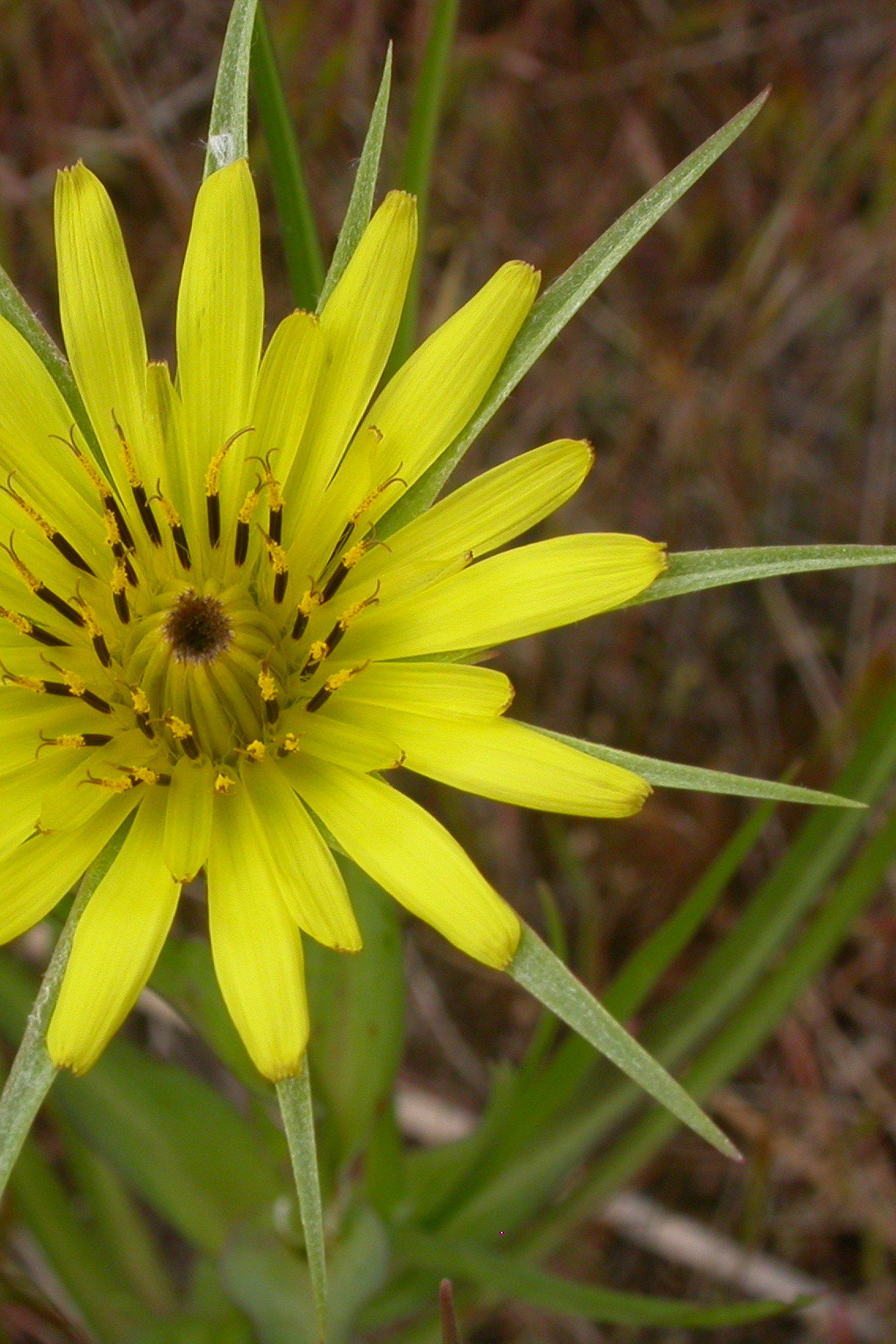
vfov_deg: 19.1
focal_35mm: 107
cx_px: 206
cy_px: 672
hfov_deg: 12.8
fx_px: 3993
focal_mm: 16
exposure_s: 1/235
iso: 100
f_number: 7.9
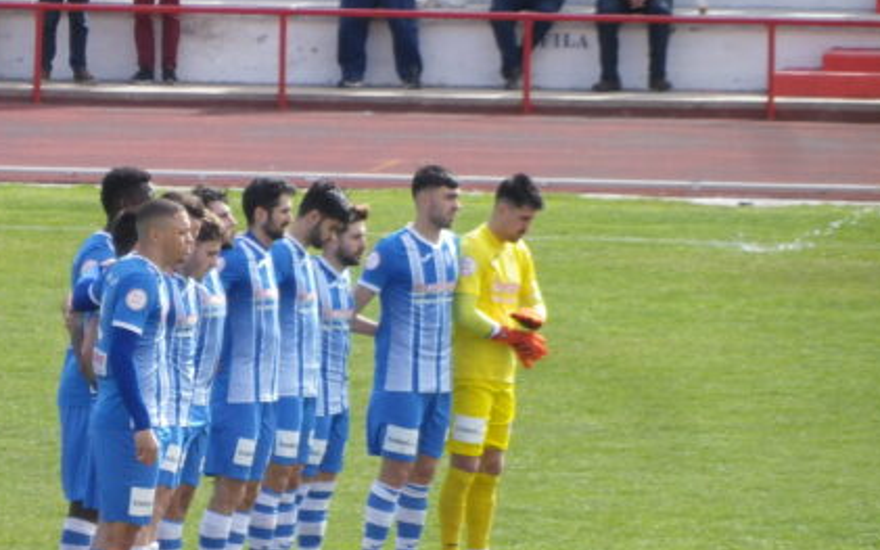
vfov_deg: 2.2
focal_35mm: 593
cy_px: 397
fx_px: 14220
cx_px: 341
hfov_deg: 3.5
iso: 100
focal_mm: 69.2
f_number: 5.5
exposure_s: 1/200
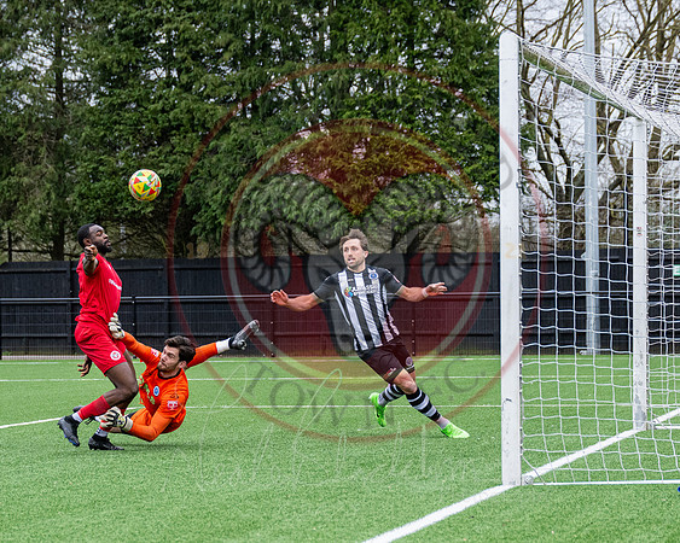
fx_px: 3189
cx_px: 188
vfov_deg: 9.7
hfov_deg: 12.1
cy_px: 386
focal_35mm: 159
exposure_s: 1/1250
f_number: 4
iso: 800
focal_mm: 75
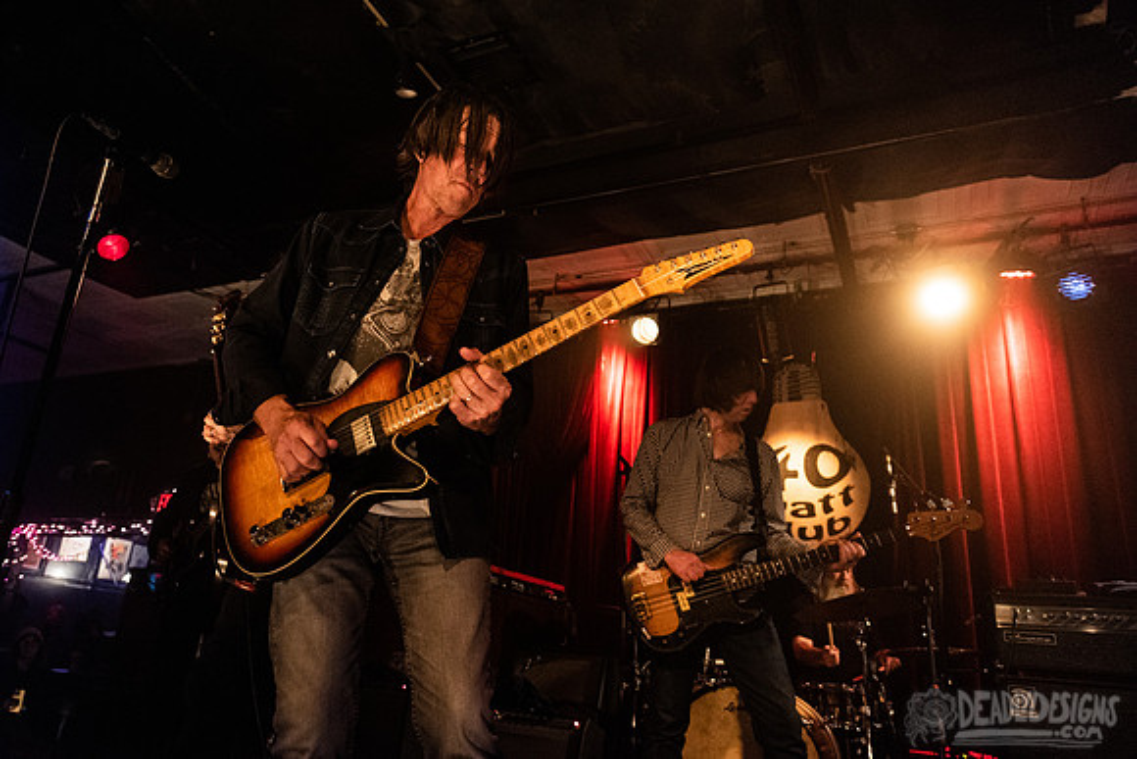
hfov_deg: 68.7
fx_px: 829
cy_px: 380
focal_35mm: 26
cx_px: 515
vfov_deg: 49.2
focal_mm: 24
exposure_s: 1/160
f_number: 3.2
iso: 3200
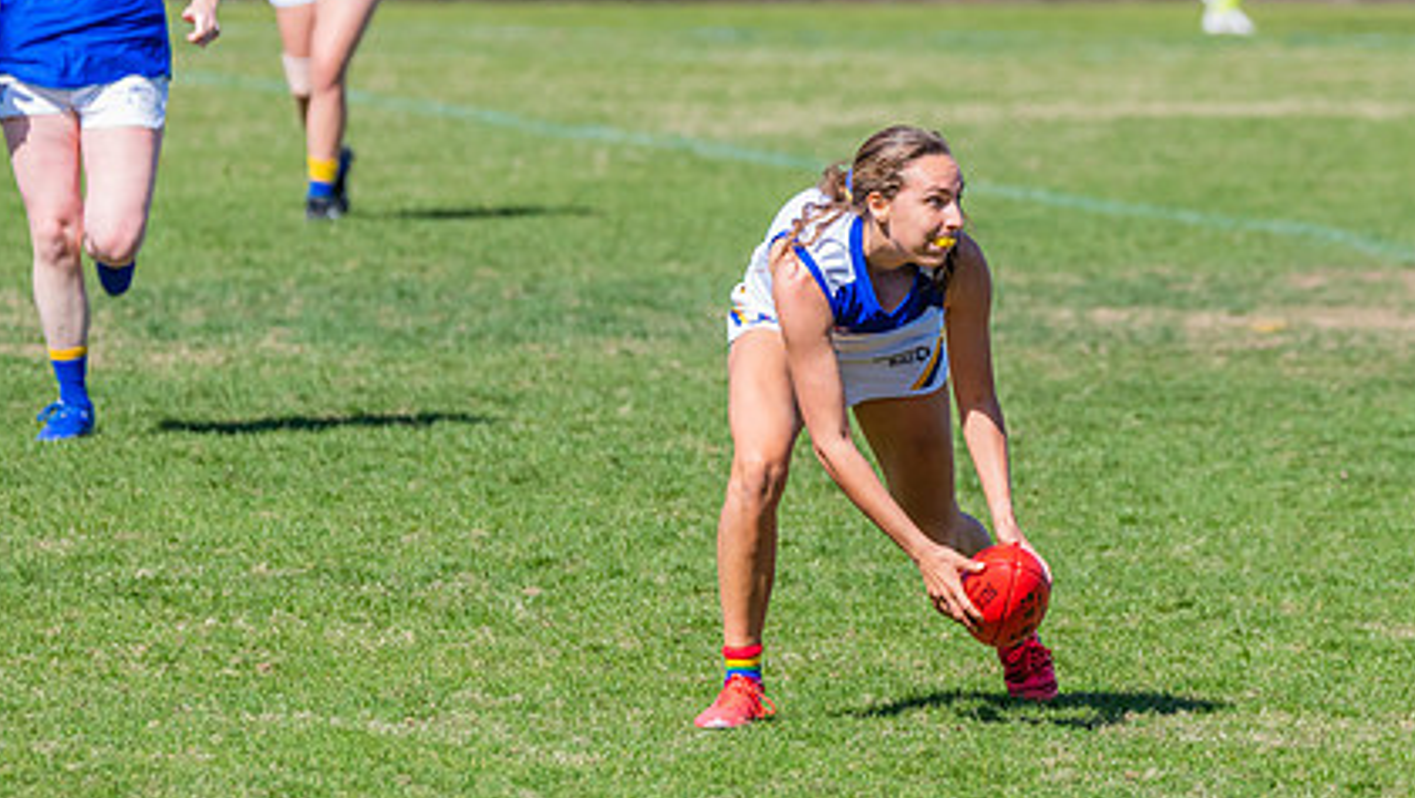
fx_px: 20276
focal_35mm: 540
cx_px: 886
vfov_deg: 2.3
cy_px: 302
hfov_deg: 4.0
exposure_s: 1/1600
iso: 800
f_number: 8
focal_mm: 360
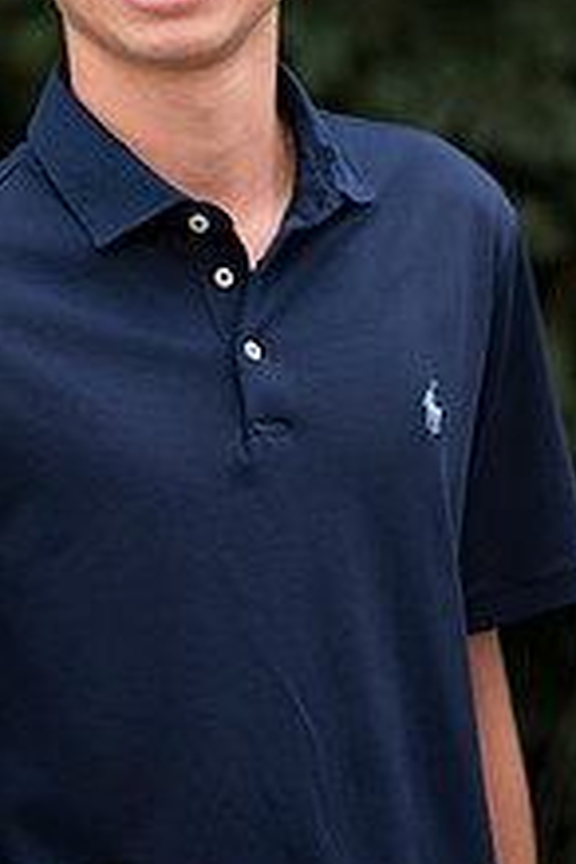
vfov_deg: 11.7
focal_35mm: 175
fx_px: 4200
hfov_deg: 7.8
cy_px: 103
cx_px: 146
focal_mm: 85
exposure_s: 1/640
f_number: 2
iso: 100
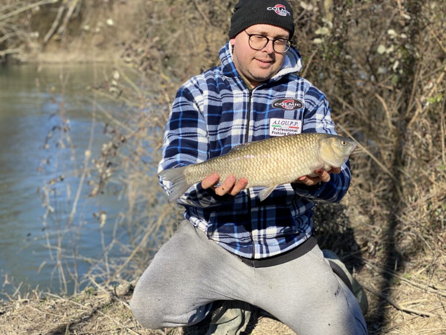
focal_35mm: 52
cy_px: 168
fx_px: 670
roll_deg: -0.5
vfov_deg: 28.0
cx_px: 223
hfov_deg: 36.8
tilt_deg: -11.0
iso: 20
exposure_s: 1/1261
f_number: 2
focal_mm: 6
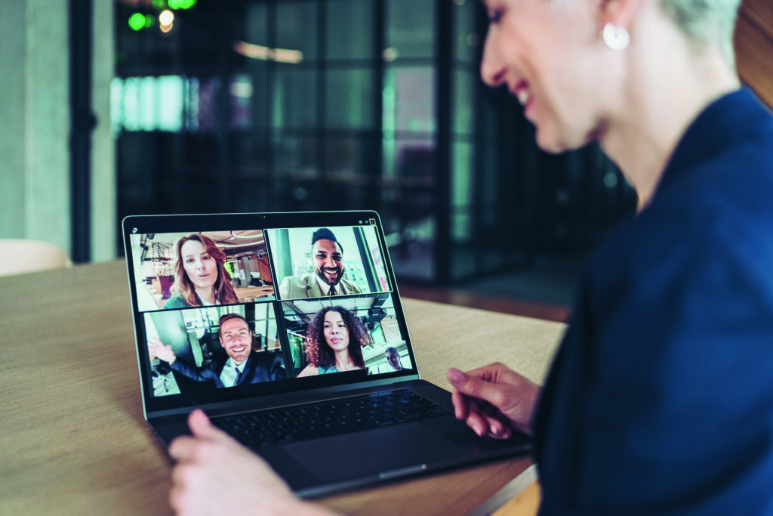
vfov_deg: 37.9
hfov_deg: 54.4
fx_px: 752
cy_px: 258
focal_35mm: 35
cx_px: 386
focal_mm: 35
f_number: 1.8
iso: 800
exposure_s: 1/500
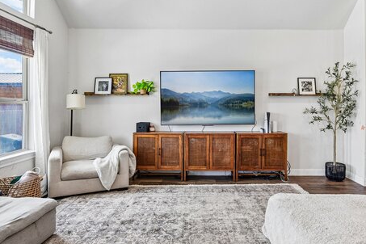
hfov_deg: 73.5
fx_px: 244
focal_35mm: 24
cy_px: 109
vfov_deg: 53.0
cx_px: 205
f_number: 8
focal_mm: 17
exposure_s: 1/25
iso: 400
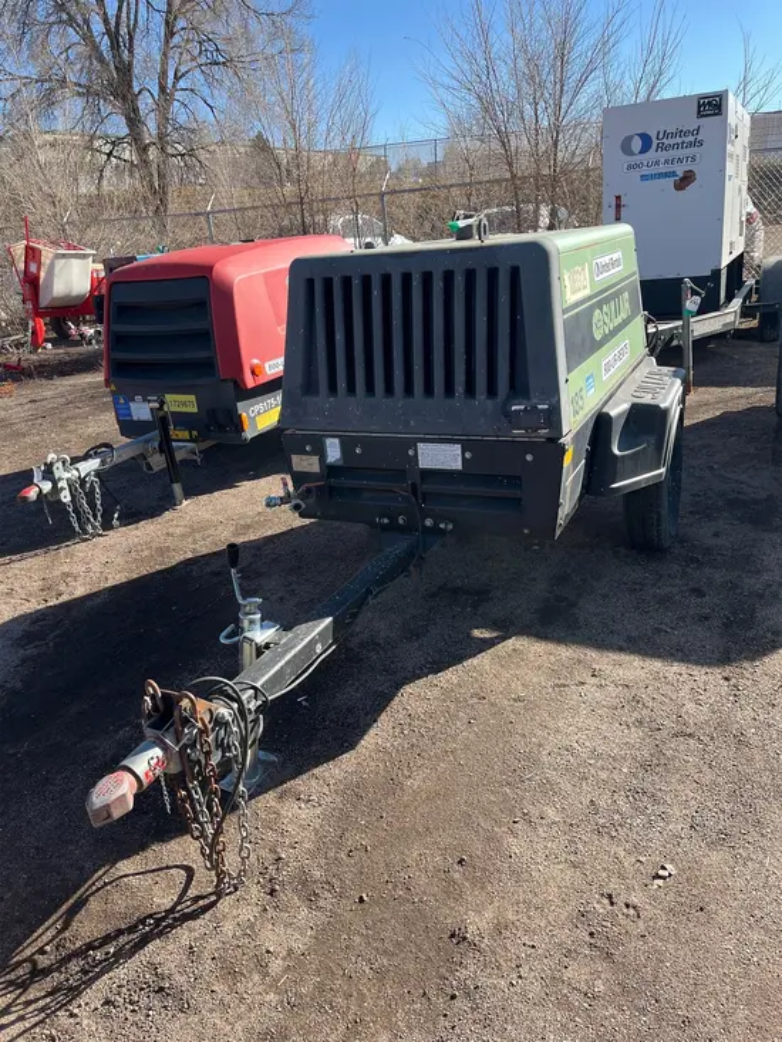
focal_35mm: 26
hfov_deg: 53.1
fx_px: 783
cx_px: 391
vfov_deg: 67.3
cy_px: 521
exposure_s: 1/1117
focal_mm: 5.1
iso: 50
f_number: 1.6
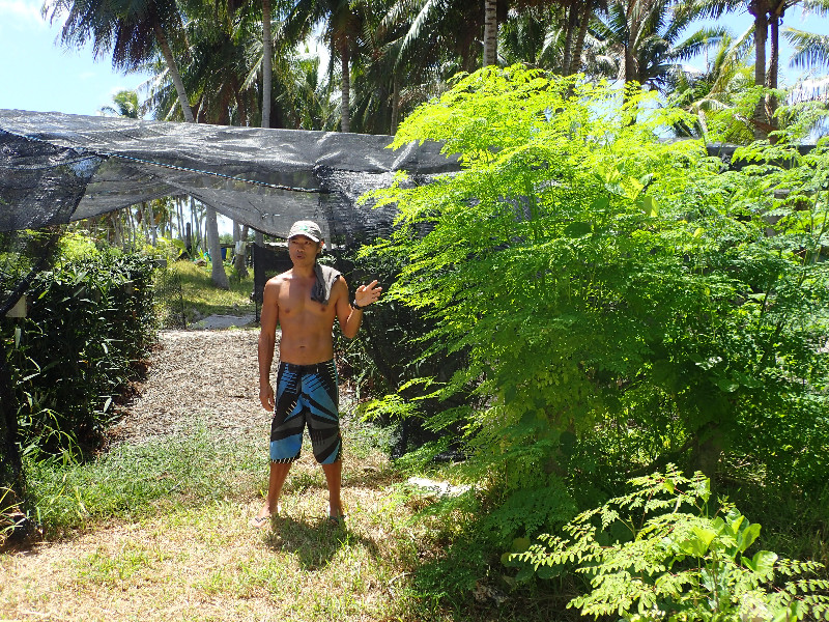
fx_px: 718
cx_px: 414
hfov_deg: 60.0
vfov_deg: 46.8
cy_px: 311
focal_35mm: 30
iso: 100
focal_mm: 5.5
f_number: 3.2
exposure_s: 1/500
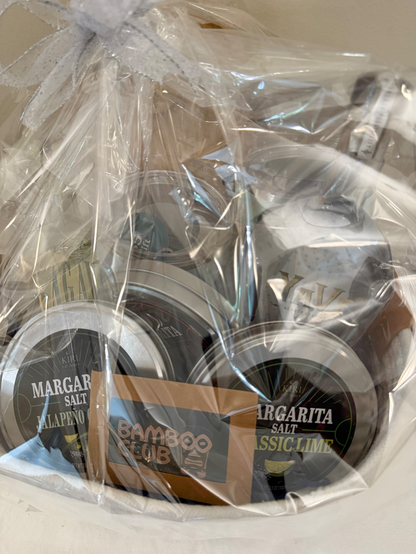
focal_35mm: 24
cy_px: 277
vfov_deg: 71.6
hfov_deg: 56.8
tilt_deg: -47.8
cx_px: 208
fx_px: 385
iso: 500
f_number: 1.78
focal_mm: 6.76
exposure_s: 1/60
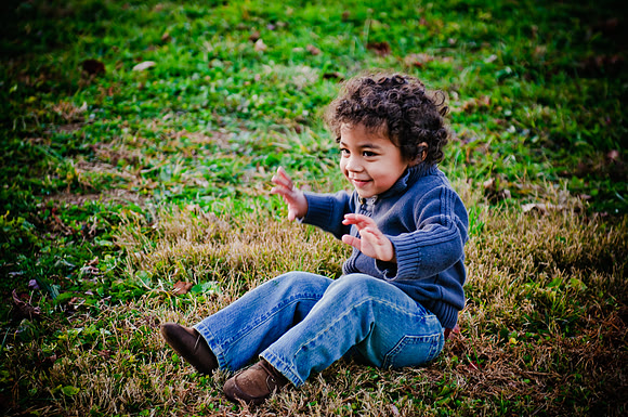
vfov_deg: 13.0
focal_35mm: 105
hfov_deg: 19.5
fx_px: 1829
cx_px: 314
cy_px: 208
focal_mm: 70
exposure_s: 1/60
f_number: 2.8
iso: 200
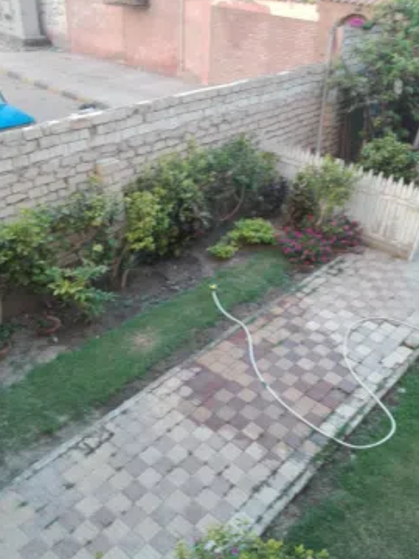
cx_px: 230
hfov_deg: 46.7
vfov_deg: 59.9
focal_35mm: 30
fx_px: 484
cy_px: 301
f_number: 2
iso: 150
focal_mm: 3.79
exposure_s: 1/100
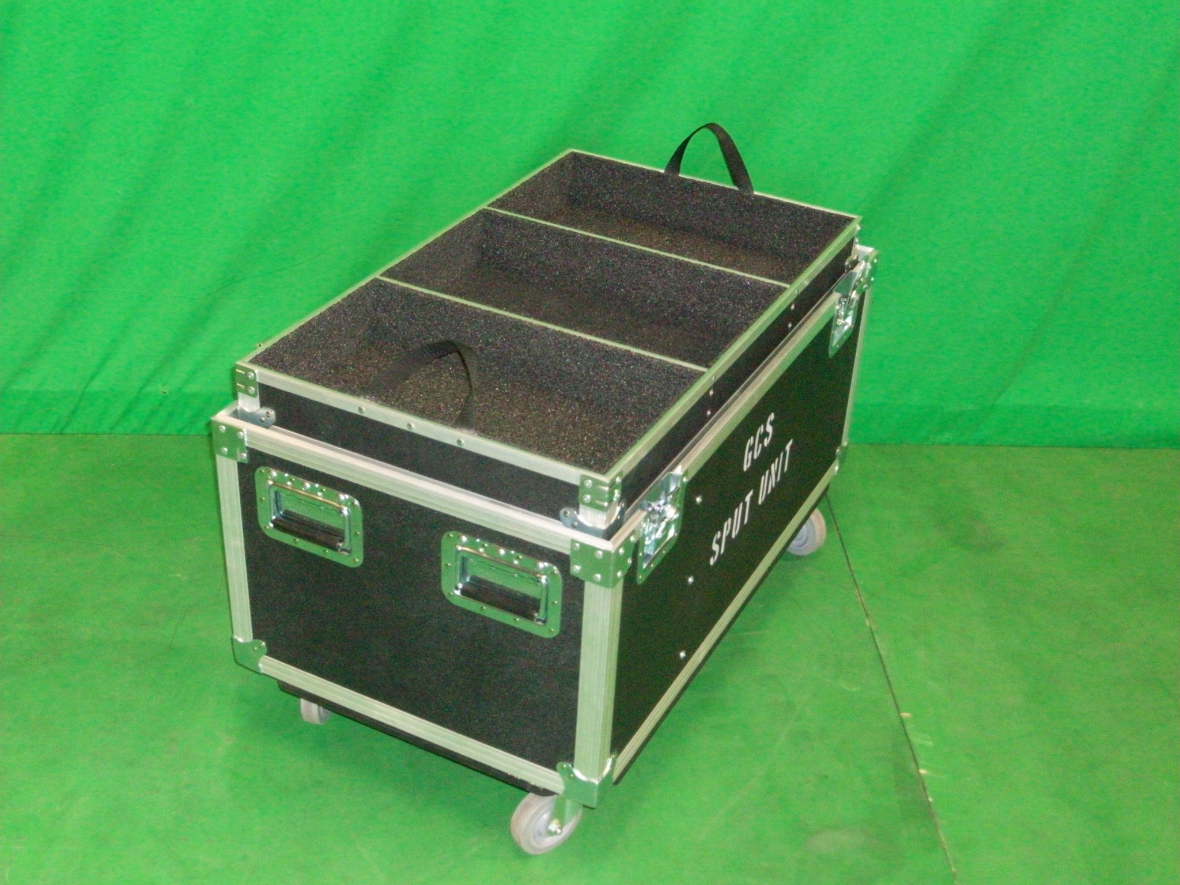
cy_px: 442
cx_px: 590
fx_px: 1432
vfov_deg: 34.3
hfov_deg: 44.8
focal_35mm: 42
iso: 320
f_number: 3.2
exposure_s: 1/65.1
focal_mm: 7.1
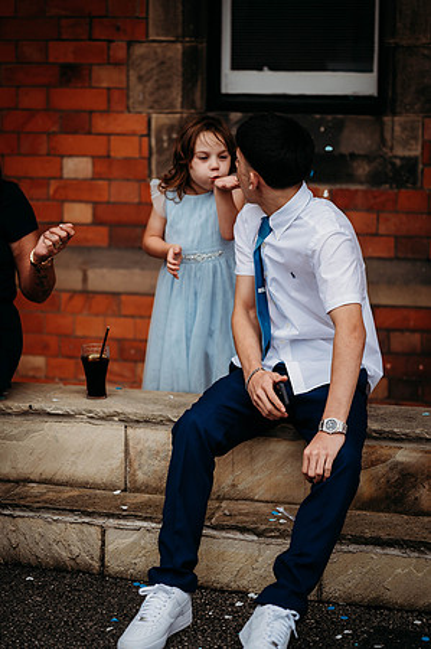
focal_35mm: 85
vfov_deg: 23.9
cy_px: 324
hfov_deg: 16.0
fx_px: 1530
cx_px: 216
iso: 100
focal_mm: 85
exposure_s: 1/640
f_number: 1.8
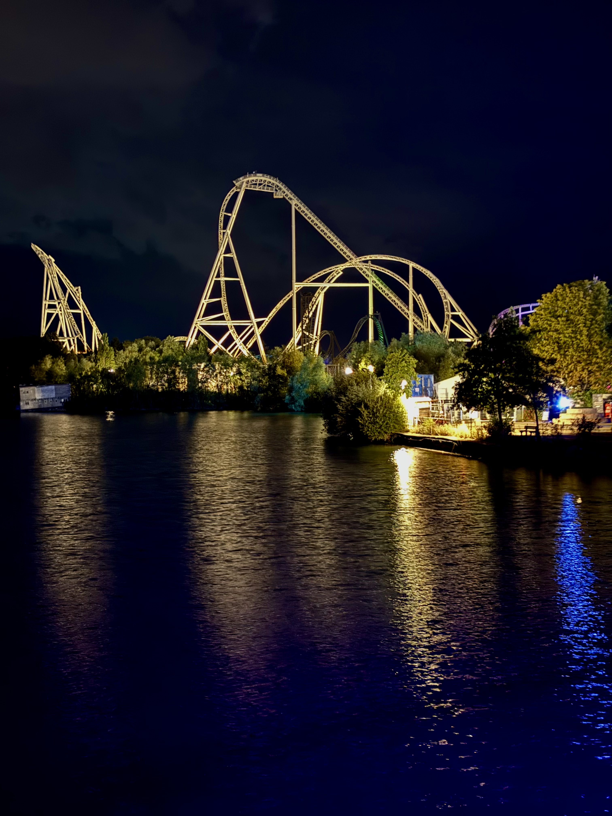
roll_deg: +0.7
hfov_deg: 28.0
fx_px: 1226
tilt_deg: -0.7
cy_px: 408
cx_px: 306
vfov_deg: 36.8
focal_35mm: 52
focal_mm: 5.96
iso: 320
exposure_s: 1/2
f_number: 1.6
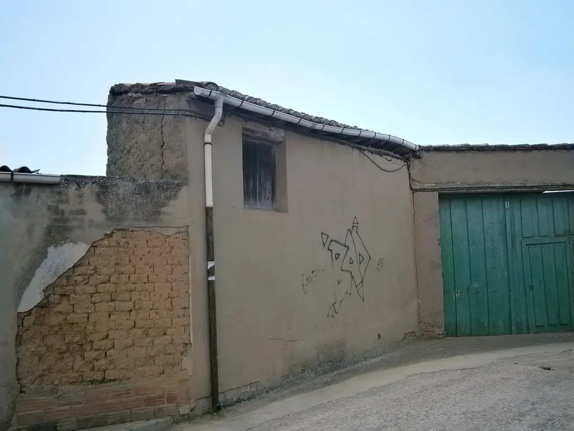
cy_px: 216
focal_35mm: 36
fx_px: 597
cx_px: 287
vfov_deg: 39.7
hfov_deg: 51.4
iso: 80
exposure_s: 1/800
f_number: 3.1
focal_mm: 6.4
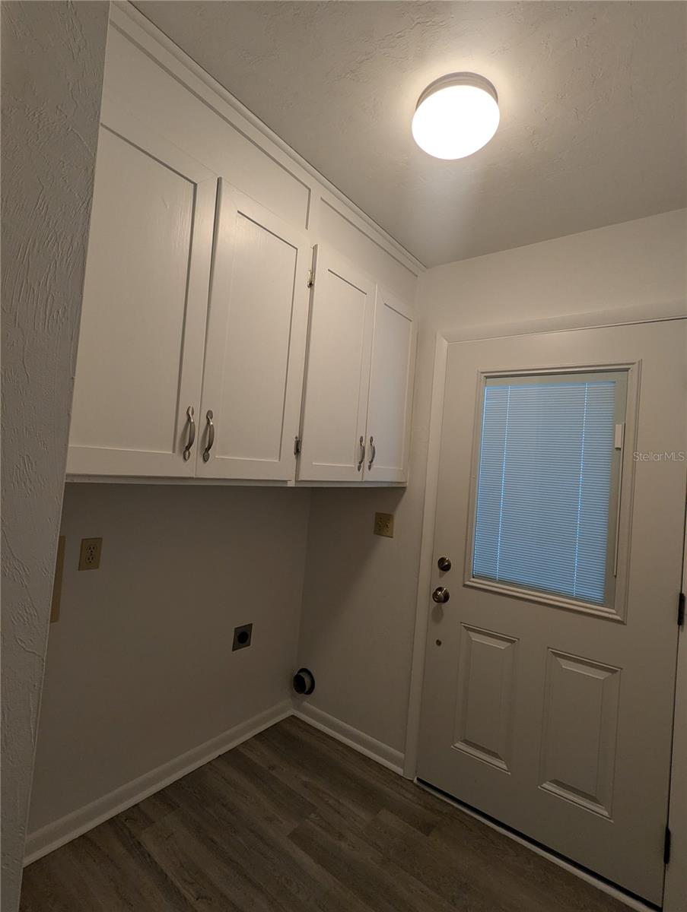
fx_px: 422
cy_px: 456
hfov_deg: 78.2
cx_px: 344
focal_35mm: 16
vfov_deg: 94.4
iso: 48
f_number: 2.2
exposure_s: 1/60
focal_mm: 2.35
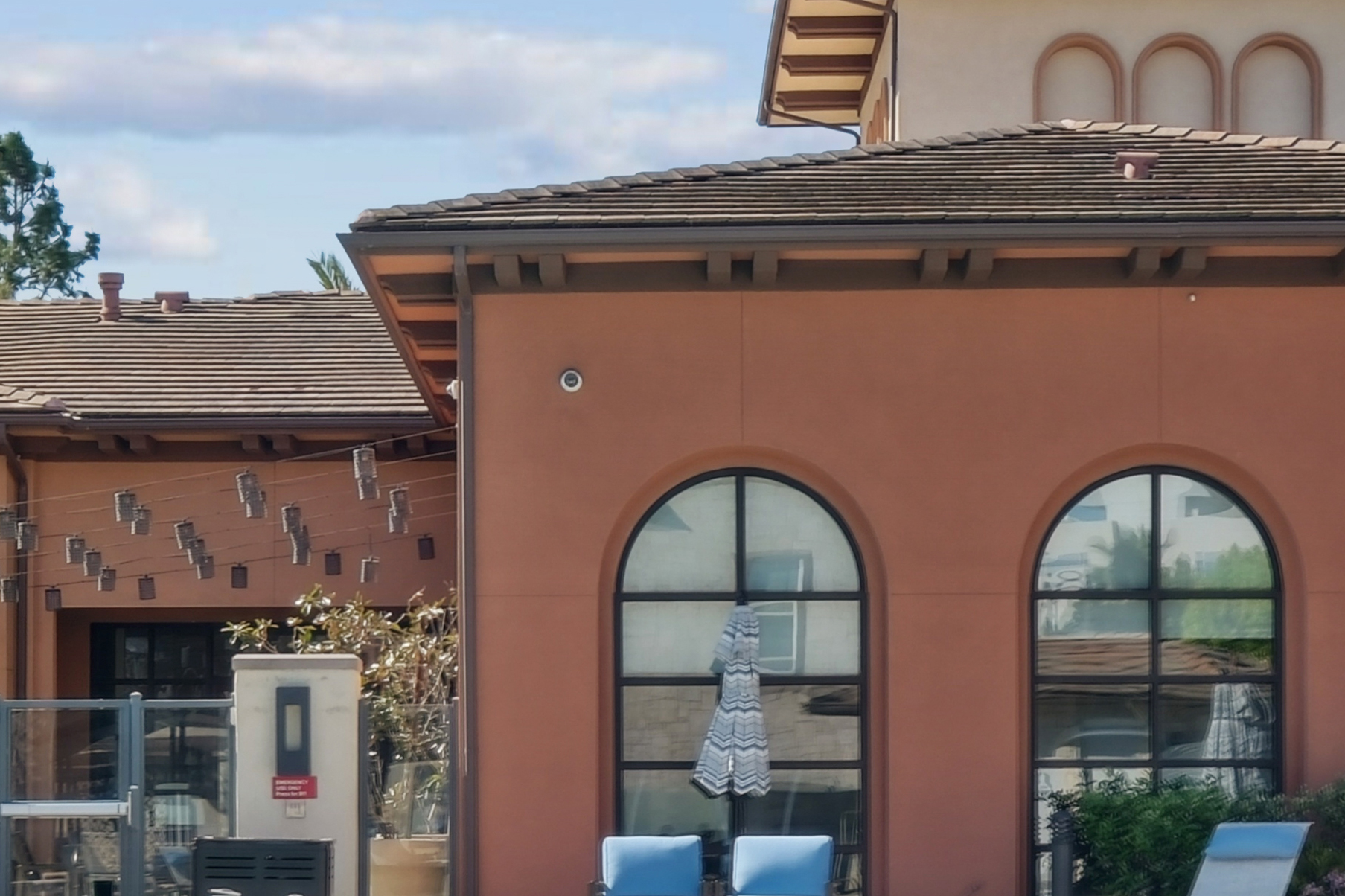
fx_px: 2876
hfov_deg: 26.3
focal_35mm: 77
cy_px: 890
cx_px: 630
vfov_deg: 17.3
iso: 200
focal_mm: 12
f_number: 11
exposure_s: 1/280
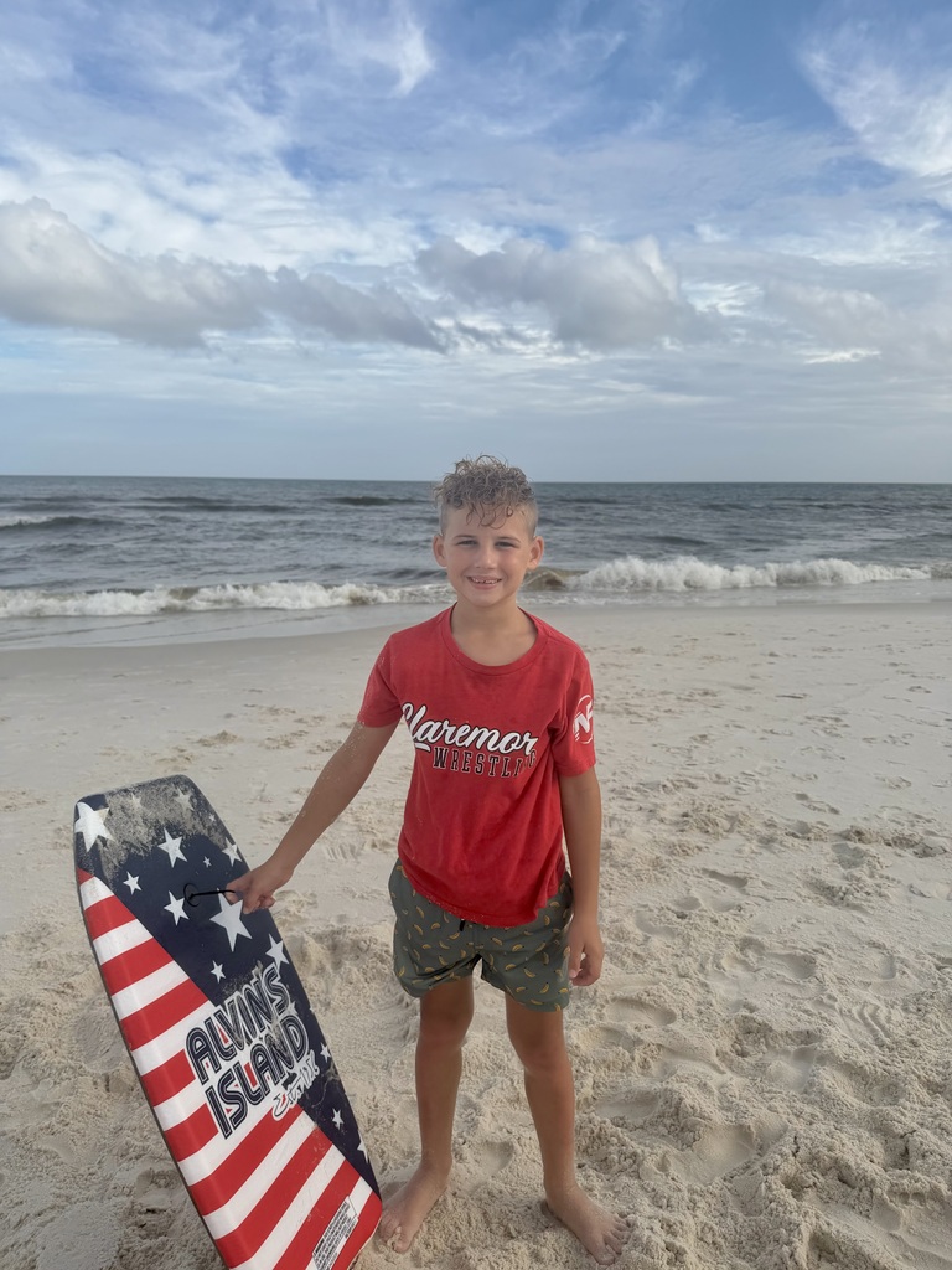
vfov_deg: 71.6
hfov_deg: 56.8
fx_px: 880
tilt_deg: -11.3
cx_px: 476
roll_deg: -0.6
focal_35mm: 24
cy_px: 635
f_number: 1.78
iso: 80
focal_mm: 6.76
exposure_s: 1/3953
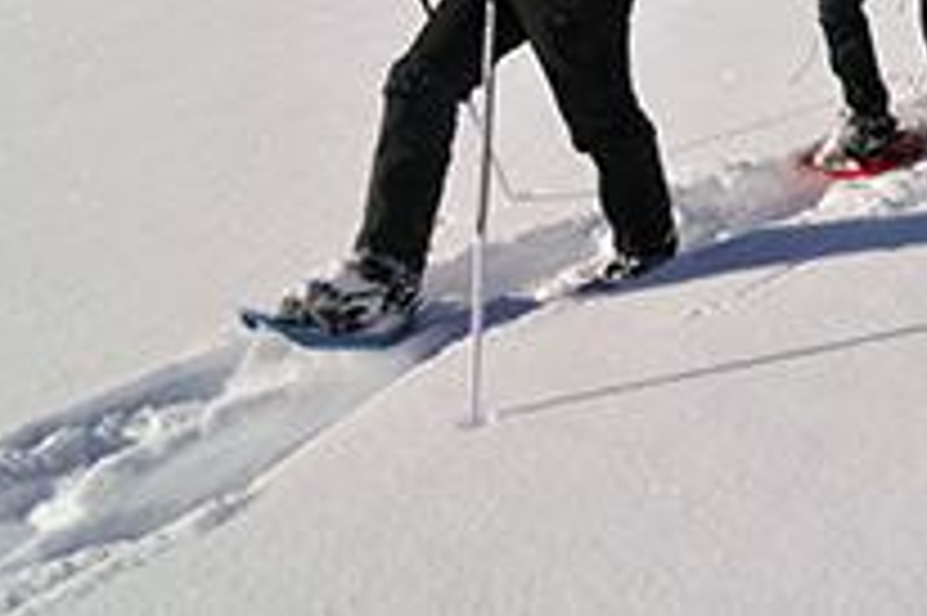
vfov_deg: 24.0
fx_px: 1312
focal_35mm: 51
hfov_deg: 32.7
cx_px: 1084
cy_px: -126
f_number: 14
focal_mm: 14
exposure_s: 1/250
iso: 200
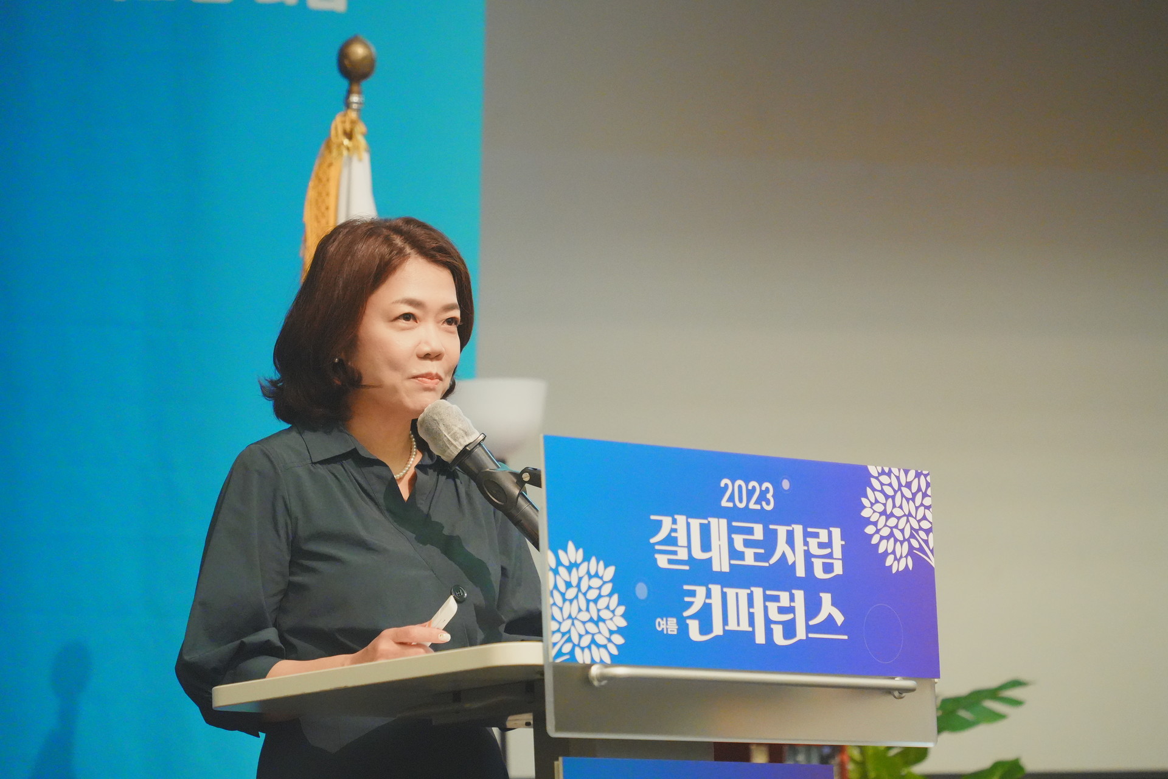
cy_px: 390
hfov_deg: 16.0
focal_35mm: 128
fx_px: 4153
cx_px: 584
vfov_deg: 10.7
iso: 10000
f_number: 5
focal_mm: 128
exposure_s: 1/250
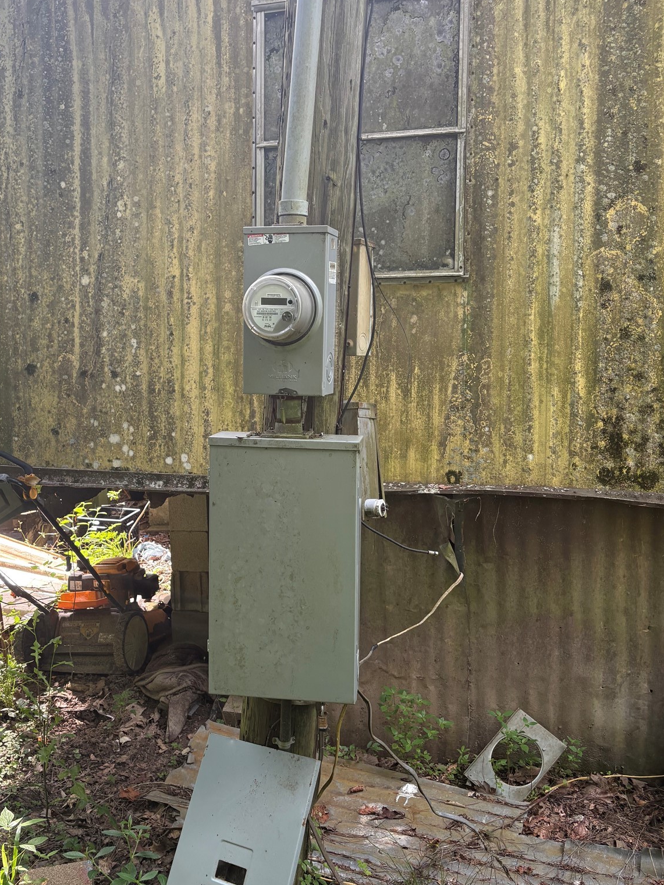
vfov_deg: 52.6
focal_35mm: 35
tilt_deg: -3.8
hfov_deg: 40.6
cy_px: 421
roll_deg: -0.2
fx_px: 895
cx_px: 282
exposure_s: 1/228
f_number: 1.6
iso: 80
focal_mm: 5.96
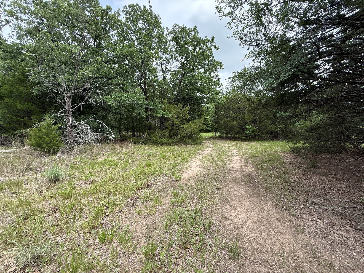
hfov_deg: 102.1
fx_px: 147
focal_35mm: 14
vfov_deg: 85.7
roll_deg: -1.0
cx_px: 182
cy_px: 136
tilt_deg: -5.3
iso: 64
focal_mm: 2.22
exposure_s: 1/631
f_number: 2.2
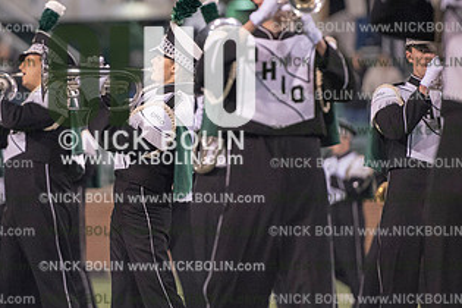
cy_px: 96
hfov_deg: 5.6
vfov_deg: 3.7
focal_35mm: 368
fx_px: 4722
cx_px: 151
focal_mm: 200
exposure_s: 1/1250
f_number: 3.2
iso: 5000
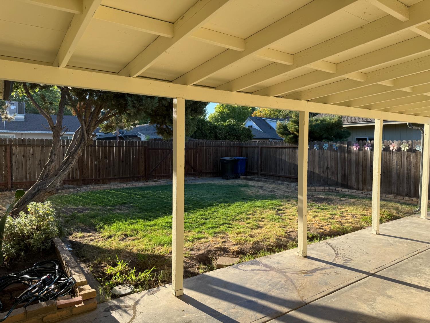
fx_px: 298
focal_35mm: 24
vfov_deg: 56.8
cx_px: 215
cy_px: 162
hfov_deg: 71.6
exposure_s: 1/842
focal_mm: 6.76
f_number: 1.78
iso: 80
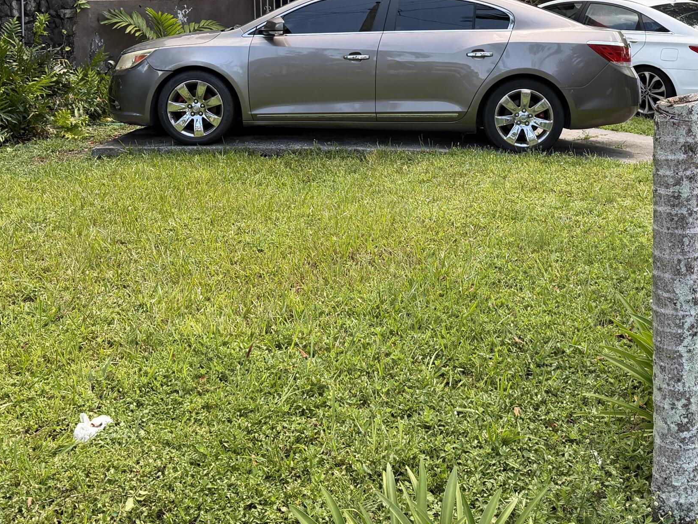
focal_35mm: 44
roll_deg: -0.2
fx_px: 887
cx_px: 372
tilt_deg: -4.3
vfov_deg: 31.7
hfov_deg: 42.9
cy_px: 75
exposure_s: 1/898
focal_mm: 6.76
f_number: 1.78
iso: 100
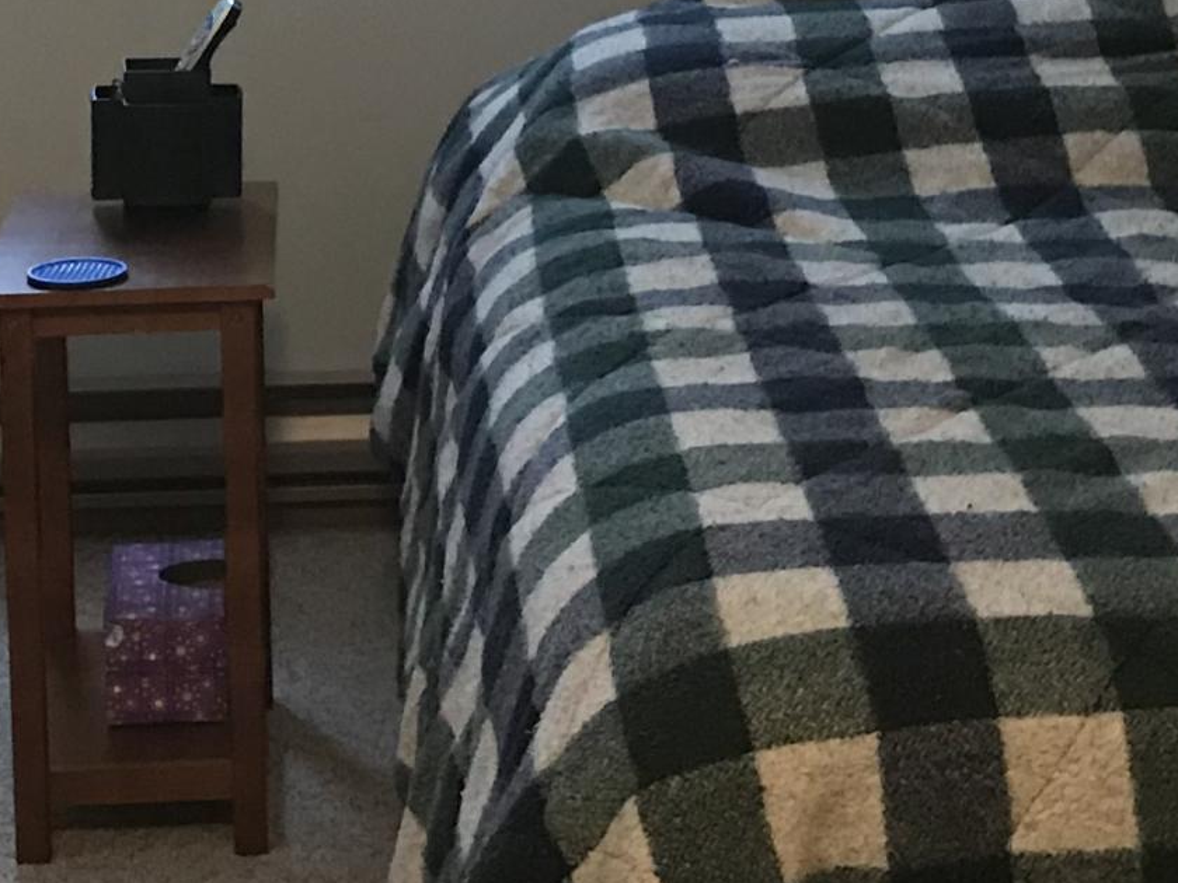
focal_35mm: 100
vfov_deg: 14.6
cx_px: 466
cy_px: 0
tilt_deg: -9.0
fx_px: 3403
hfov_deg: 19.6
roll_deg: -0.1
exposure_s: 1/7
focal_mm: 3.99
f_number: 1.8
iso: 100
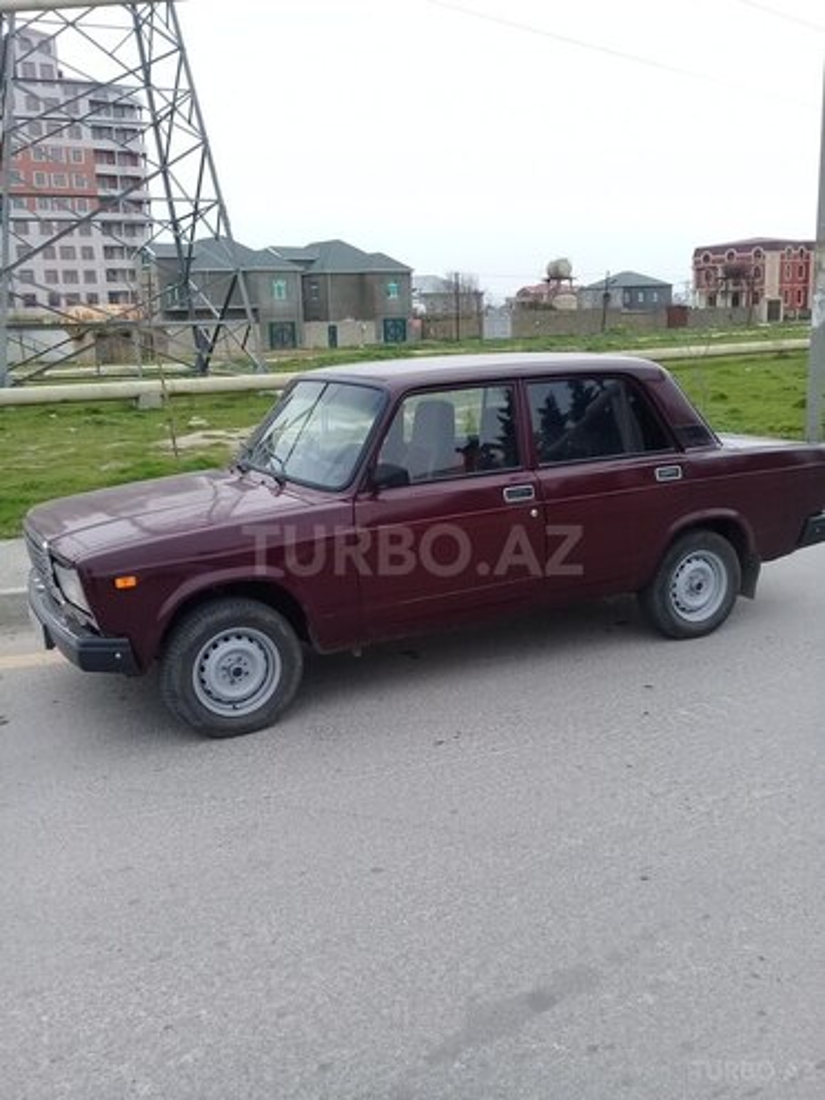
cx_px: 412
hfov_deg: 45.4
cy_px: 550
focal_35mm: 31
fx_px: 985
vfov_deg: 58.4
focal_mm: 3.3
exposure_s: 1/161
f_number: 2.2
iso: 50
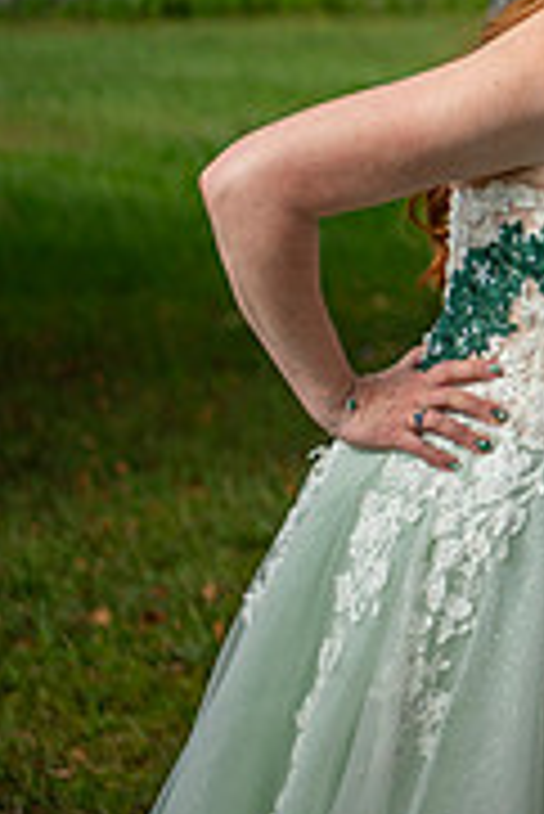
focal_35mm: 200
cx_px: 1191
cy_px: 22
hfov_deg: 6.6
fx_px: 4524
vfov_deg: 10.2
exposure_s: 1/1250
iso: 400
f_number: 2.8
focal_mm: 62
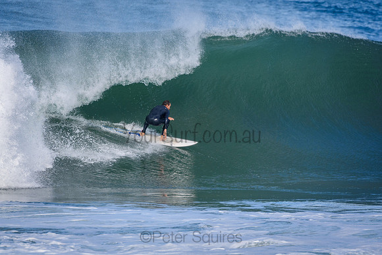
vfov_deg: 2.2
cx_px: 191
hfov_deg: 3.3
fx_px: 6686
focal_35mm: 630
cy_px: 128
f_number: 5.6
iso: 500
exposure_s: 1/2000
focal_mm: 420
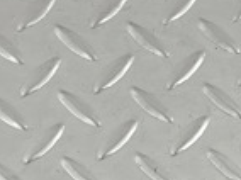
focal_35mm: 347
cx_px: 501
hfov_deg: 5.6
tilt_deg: -69.7
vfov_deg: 4.2
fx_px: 2412
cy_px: 286
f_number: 2.8
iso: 400
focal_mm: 9
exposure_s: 1/50
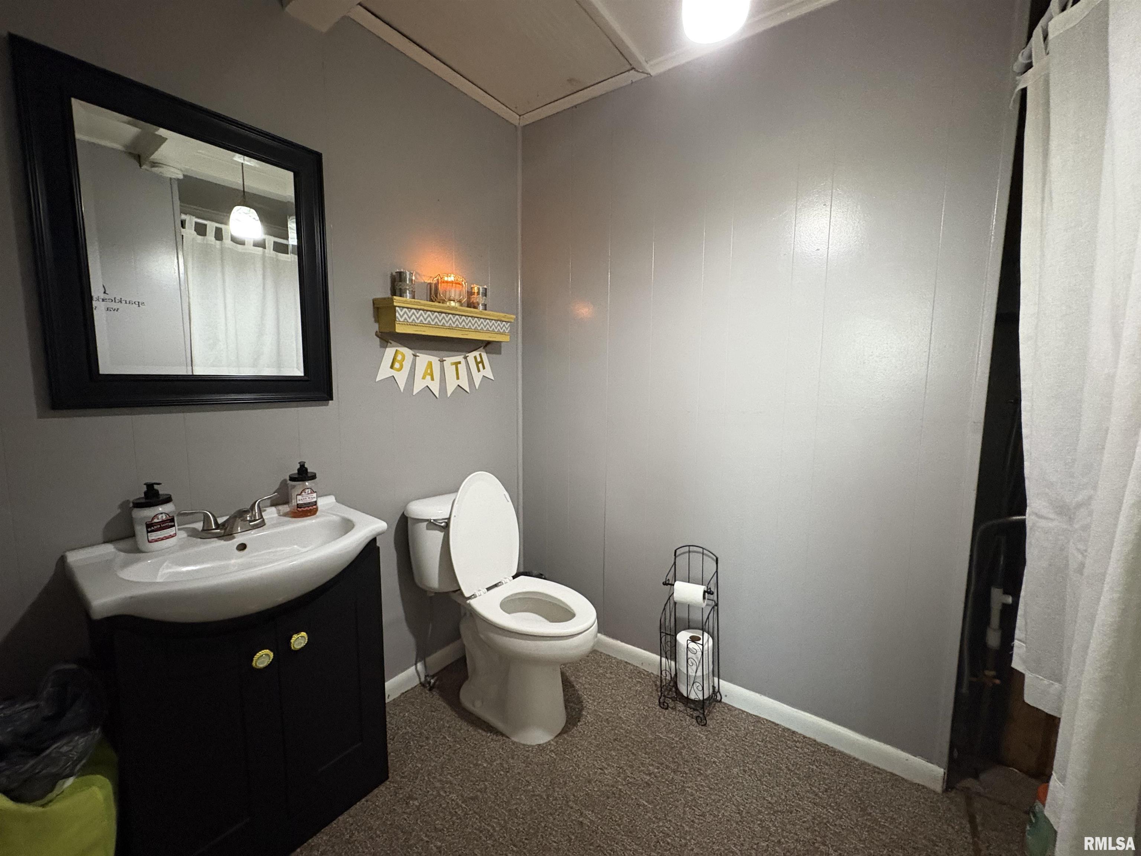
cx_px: 570
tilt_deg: -6.8
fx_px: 461
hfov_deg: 102.1
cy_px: 428
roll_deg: -0.4
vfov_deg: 85.7
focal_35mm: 14
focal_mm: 2.22
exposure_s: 1/40
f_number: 2.2
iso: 800
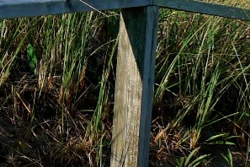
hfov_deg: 8.0
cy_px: -33
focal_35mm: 256
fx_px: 1778
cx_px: 156
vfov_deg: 5.3
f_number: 4
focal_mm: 10
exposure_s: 1/640
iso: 80
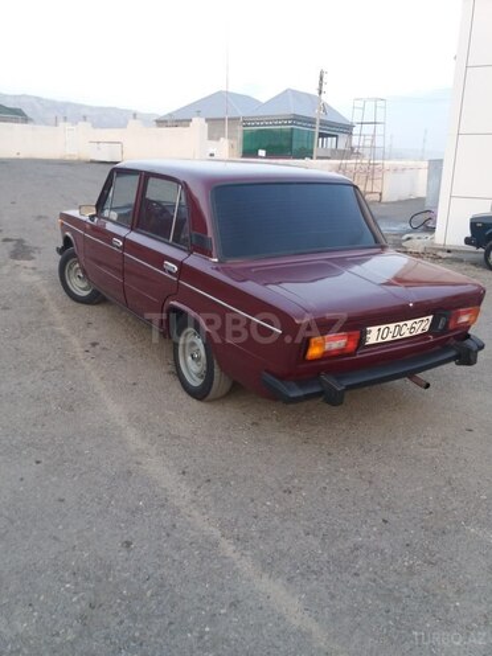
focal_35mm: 28
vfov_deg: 63.4
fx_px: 531
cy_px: 328
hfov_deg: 49.7
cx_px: 246
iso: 64
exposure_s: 1/30
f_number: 1.9
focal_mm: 3.7
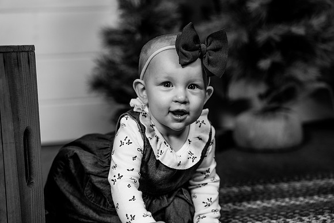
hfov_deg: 29.6
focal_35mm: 68
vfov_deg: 20.0
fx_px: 631
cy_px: 112
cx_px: 167
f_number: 2.8
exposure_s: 1/250
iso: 200
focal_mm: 68
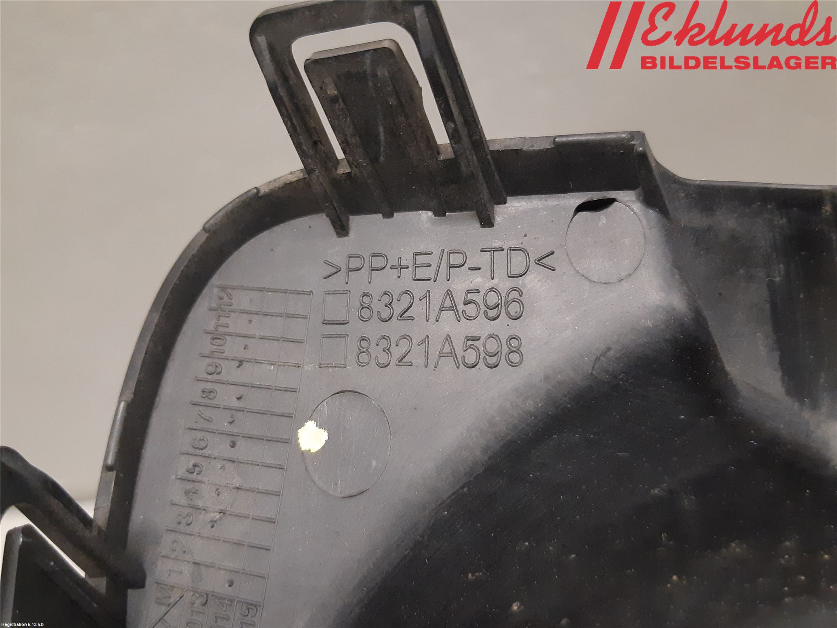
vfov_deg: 53.1
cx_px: 418
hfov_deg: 67.3
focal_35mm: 26
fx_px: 629
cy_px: 314
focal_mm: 3.93
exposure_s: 1/50
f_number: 1.7
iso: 320
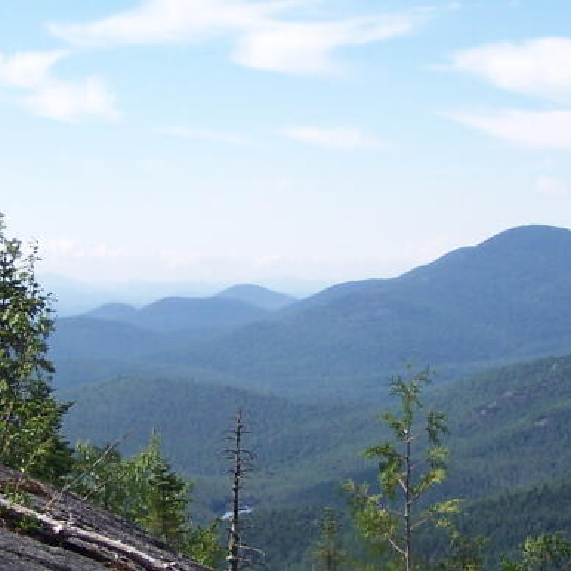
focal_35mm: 89
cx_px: 200
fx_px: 1661
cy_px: 327
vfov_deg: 19.5
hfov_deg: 19.5
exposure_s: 1/800
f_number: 2.8
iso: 80
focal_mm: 6.3
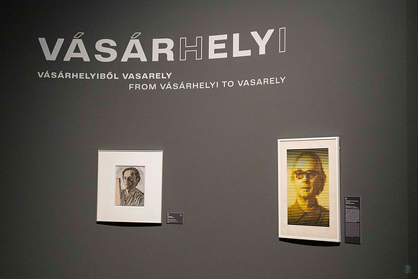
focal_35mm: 63
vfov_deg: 21.6
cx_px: 178
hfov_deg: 31.9
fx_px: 730
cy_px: 137
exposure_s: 1/100
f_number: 3.2
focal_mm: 48
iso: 2800
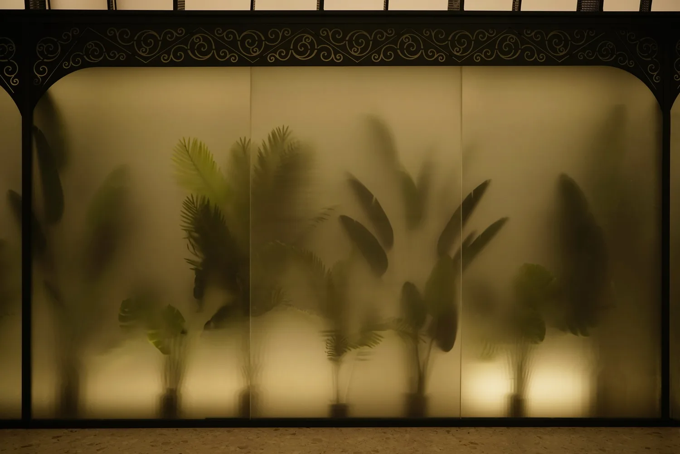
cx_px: 340
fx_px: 548
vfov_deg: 45.0
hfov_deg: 63.7
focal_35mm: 29
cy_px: 227
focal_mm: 29
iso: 640
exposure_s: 1/160
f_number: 4
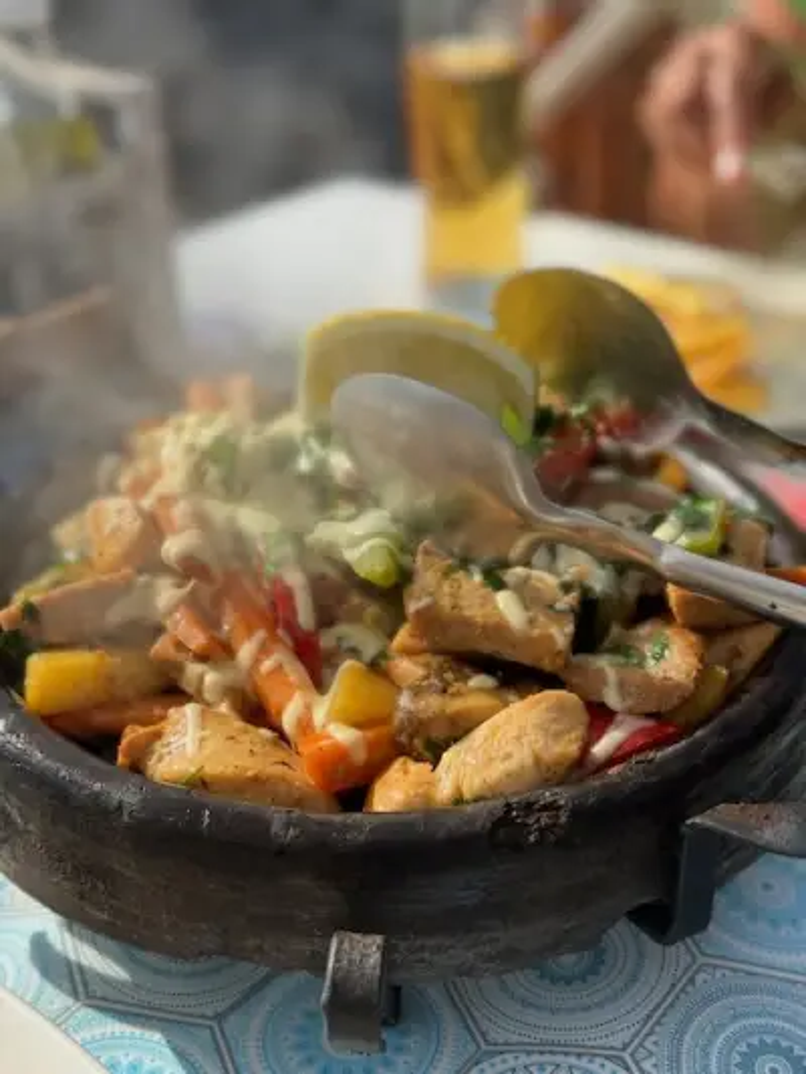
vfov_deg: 39.6
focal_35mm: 48
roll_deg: +2.3
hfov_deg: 30.3
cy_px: 537
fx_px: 1490
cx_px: 403
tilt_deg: -28.3
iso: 64
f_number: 1.78
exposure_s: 1/3817
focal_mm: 6.76
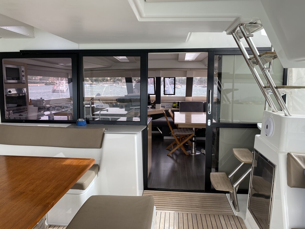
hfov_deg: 67.3
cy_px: 114
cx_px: 152
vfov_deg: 53.1
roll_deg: -1.1
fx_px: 229
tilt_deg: -6.3
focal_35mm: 26
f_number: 1.8
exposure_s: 1/394
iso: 32
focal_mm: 4.25
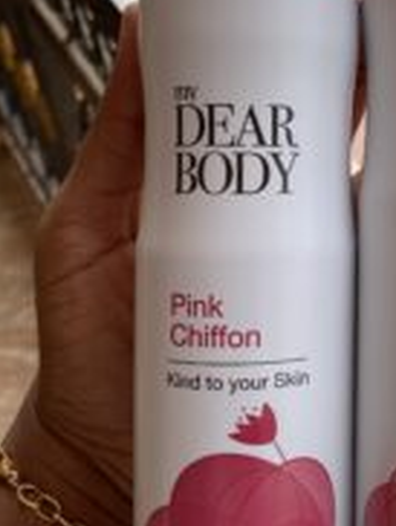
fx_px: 867
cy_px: 182
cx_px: 382
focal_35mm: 57
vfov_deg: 33.5
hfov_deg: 24.7
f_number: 1.8
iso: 32
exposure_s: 1/1124
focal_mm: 4.25
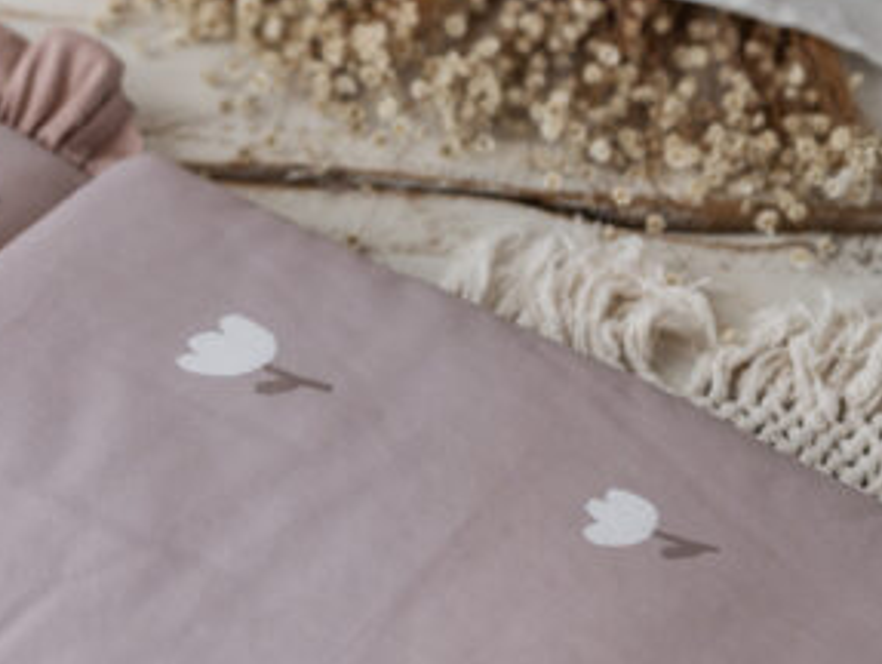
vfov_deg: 13.9
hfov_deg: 17.9
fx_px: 2730
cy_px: 387
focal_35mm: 107
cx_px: -22
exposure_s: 1/125
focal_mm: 50
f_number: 2.5
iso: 500
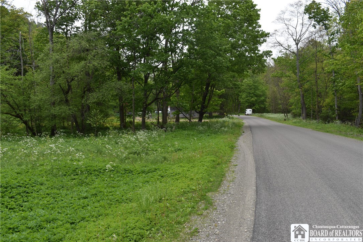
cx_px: 182
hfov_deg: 59.5
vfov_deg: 41.7
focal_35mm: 32
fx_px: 318
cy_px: 121
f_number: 8
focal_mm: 21
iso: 220
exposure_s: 1/250
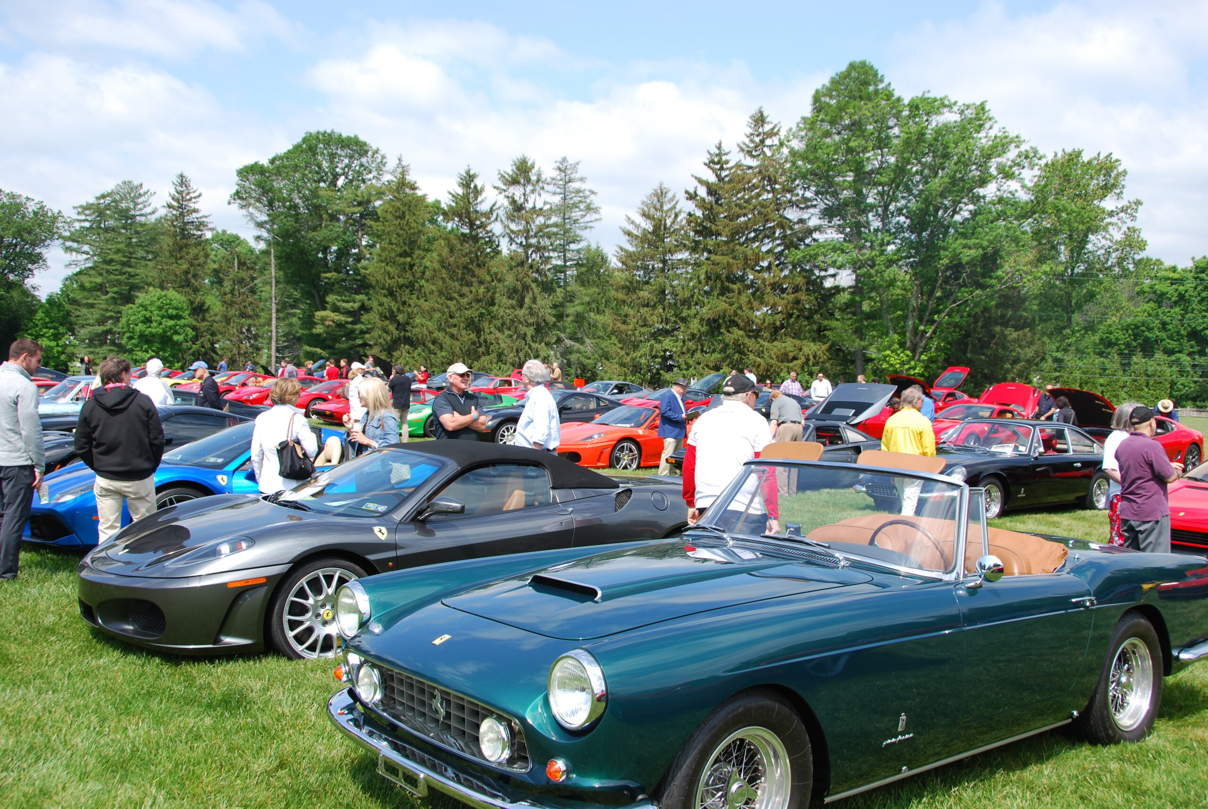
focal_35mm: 33
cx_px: 604
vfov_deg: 40.1
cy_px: 404
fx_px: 1109
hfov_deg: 57.2
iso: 100
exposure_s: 1/200
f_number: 7.1
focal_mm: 22
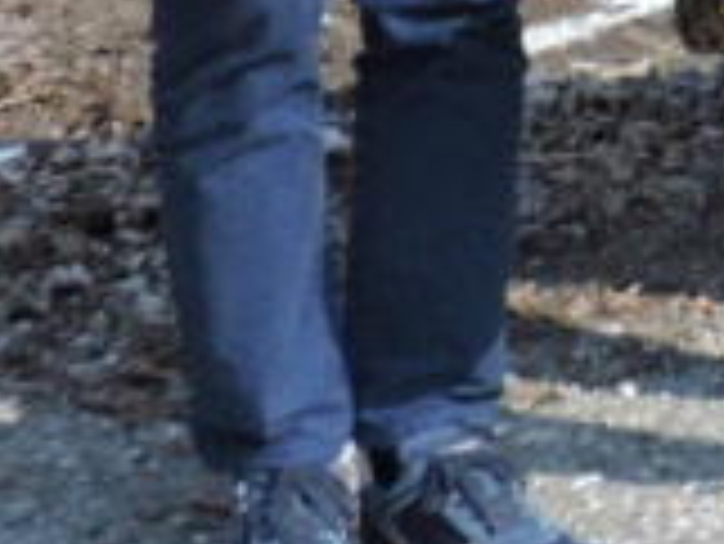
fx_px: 4982
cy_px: -778
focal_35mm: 238
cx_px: 1650
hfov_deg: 7.8
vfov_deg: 6.0
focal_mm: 5.4
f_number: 3.1
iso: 100
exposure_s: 1/640
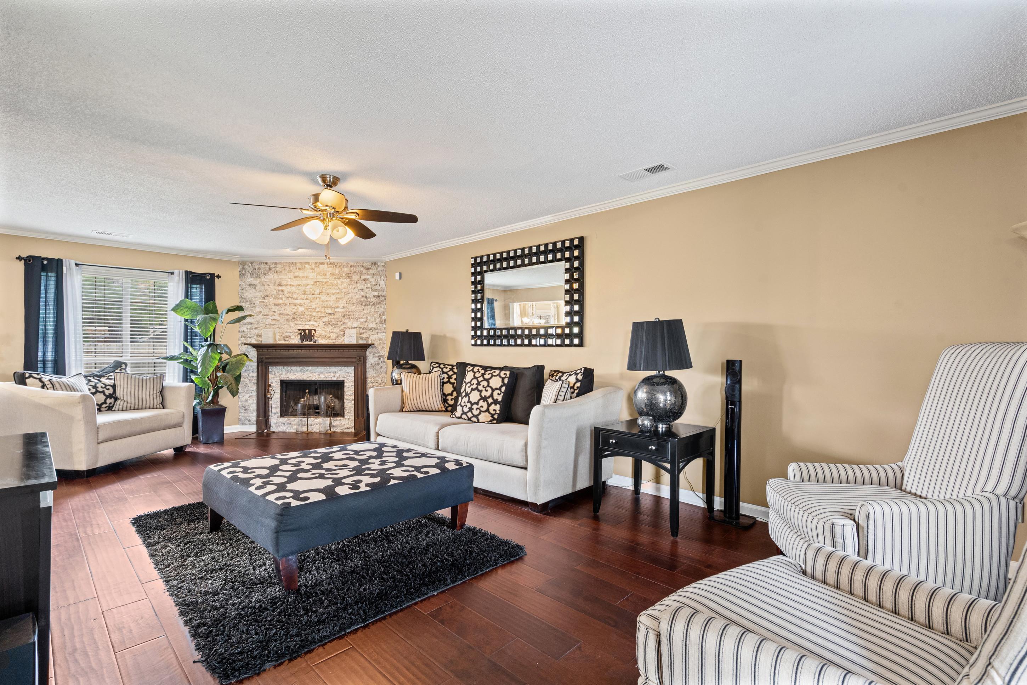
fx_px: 456
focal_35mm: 16
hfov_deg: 96.7
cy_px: 342
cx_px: 514
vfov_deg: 73.8
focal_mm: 16
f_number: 9
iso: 800
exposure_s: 1/1.25
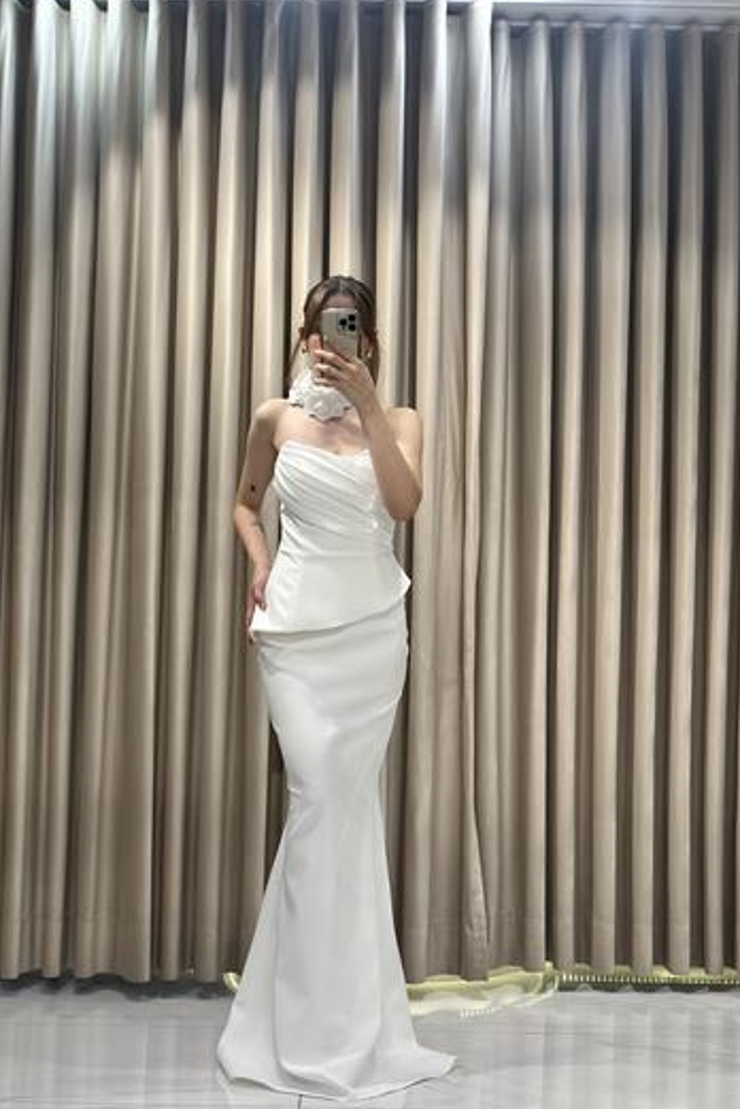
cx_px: 321
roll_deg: -2.0
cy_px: 556
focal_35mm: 51
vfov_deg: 38.9
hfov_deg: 26.5
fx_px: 1572
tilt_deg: -19.5
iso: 80
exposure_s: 1/529
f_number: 1.78
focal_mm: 6.86
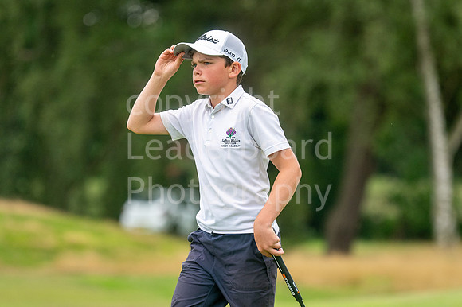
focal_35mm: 450
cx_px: 231
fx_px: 5771
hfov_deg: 4.6
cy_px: 154
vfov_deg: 3.1
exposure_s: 1/800
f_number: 5
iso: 400
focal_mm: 300
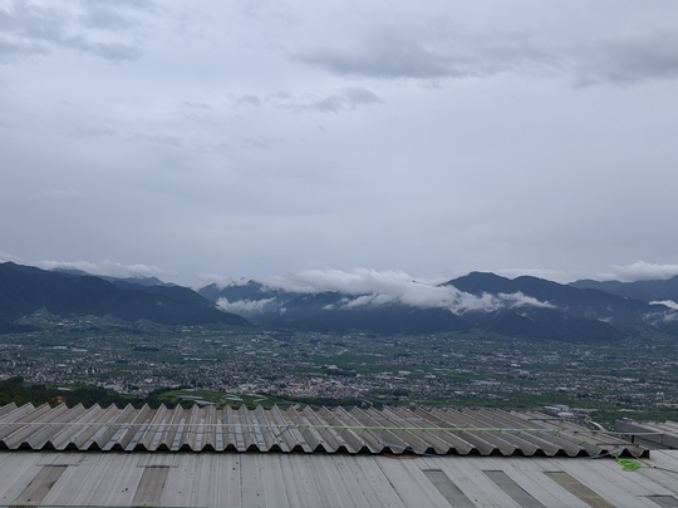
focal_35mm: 40
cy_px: 247
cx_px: 260
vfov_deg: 36.0
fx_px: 783
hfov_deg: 46.4
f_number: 1.8
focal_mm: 4.44
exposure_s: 1/2132
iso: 75
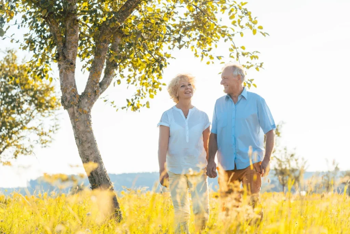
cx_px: 175
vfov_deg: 15.2
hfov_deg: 22.6
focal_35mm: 90
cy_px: 117
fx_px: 875
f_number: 4
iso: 200
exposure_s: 1/800
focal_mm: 90
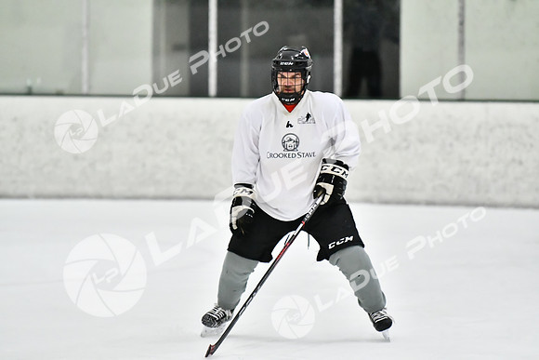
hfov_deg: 7.4
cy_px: 180
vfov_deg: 5.0
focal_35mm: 278
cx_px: 270
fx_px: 4156
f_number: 2.8
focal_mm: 185
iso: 6400
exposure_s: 1/2000
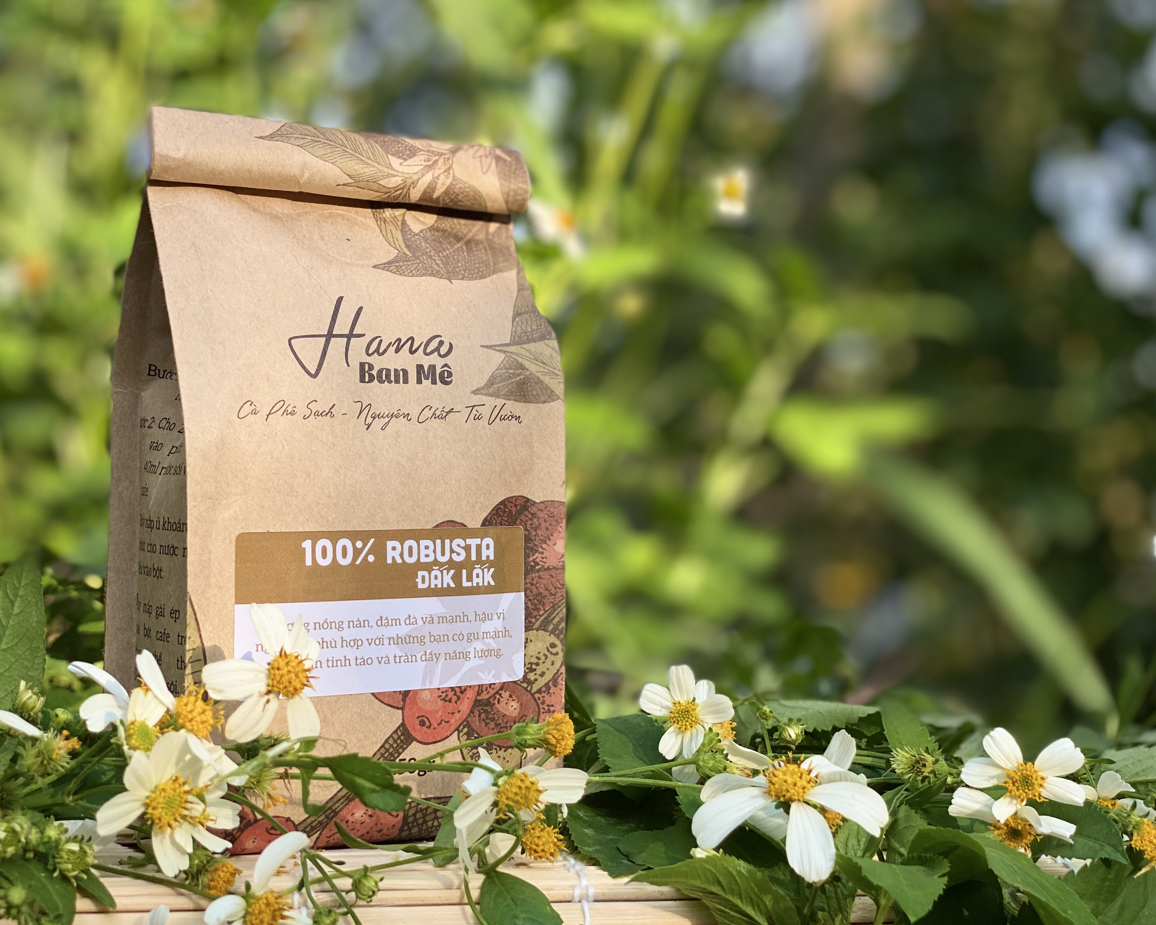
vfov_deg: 27.6
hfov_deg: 34.1
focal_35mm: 55
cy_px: 458
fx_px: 1882
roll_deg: +0.4
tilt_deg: +6.5
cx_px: 617
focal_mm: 6
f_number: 2
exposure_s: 1/225
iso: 20
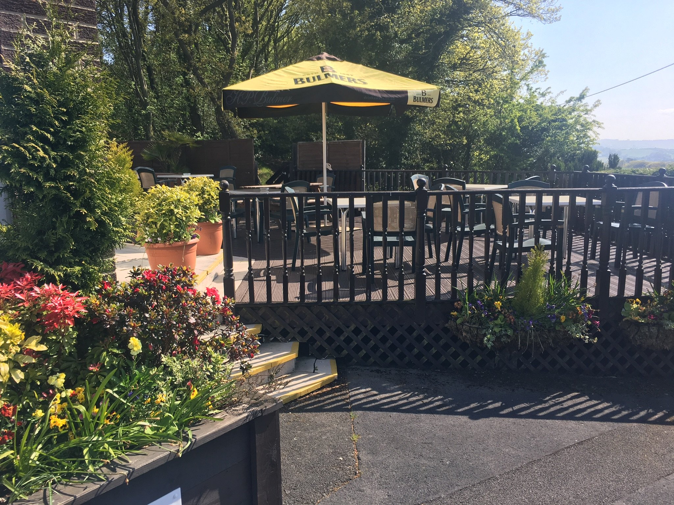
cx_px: 337
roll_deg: +0.2
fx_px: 565
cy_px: 252
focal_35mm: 29
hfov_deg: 61.7
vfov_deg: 48.2
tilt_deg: -8.2
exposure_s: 1/725
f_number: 2.2
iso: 25
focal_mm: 4.15
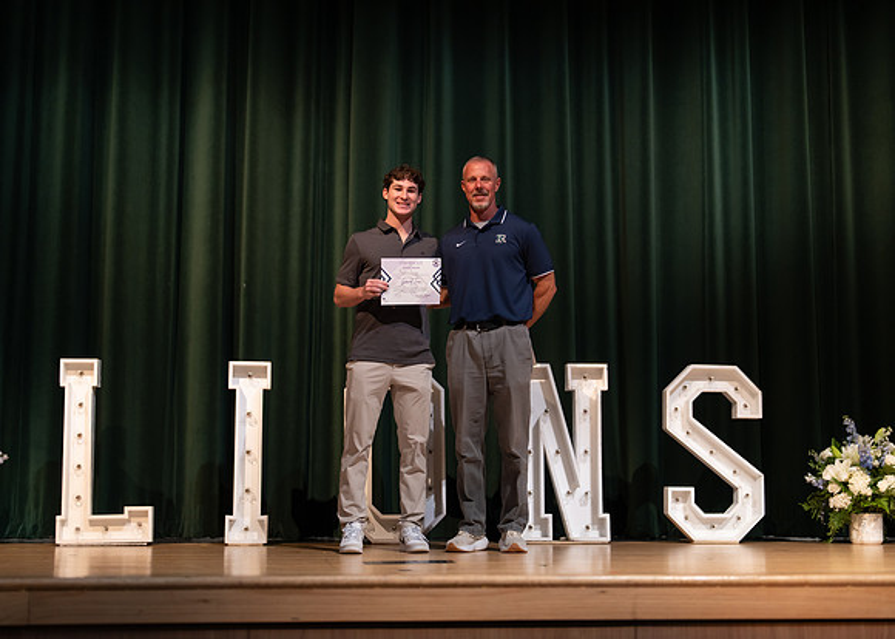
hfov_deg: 36.7
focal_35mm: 53
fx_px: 1349
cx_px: 448
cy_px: 320
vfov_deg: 26.6
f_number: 1.2
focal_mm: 50
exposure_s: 1/320
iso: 500
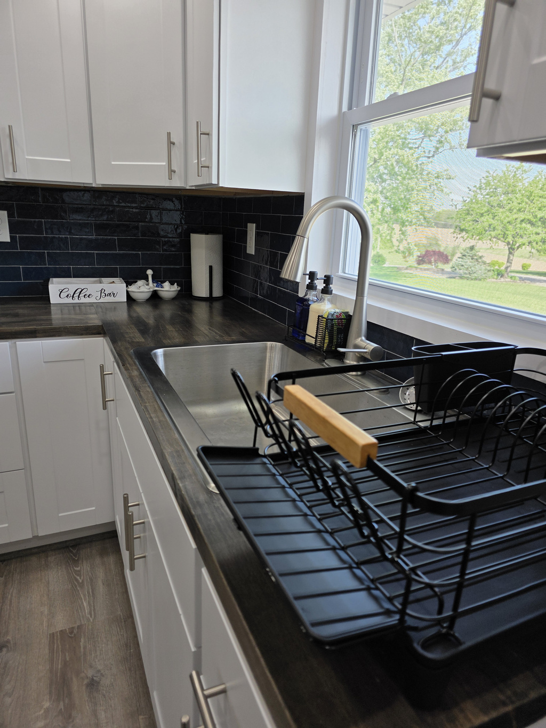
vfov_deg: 73.9
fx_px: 484
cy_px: 364
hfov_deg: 58.9
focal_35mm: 23
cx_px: 273
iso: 32
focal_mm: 6.3
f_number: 1.7
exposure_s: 1/120
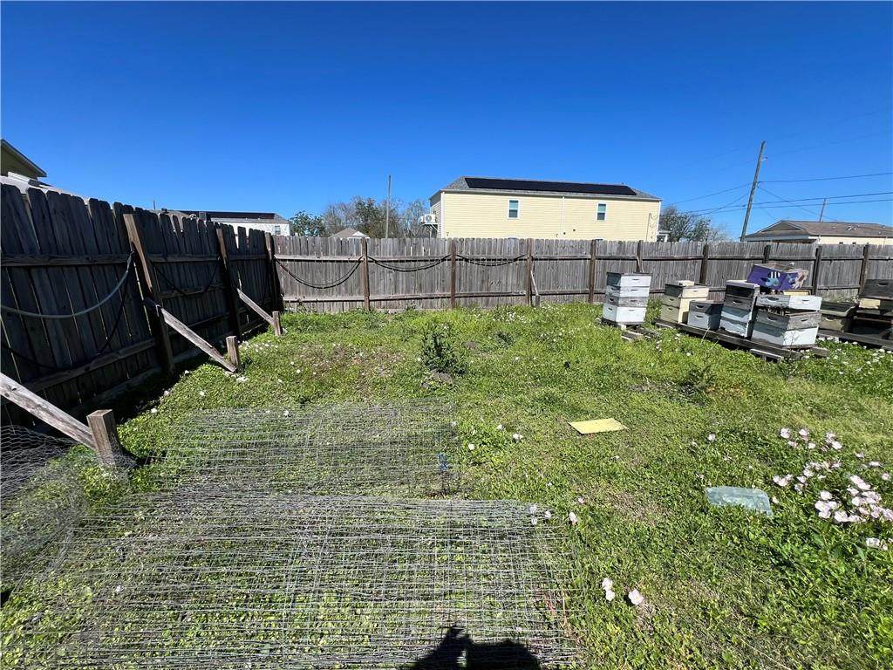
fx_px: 335
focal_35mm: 13
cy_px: 335
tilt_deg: -11.9
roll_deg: +0.2
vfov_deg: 89.9
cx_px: 446
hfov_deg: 106.2
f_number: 1.8
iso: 32
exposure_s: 1/1727
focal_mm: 1.57
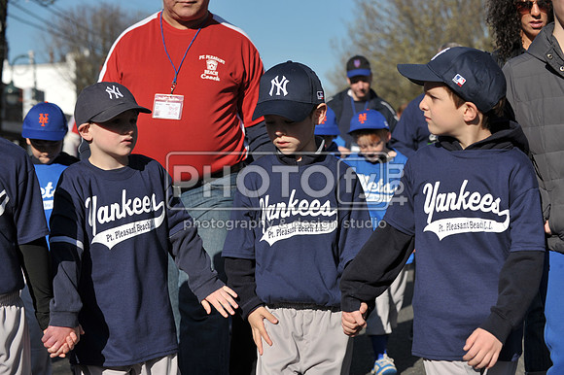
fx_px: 1096
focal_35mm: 70
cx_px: 282
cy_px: 188
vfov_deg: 19.4
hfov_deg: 28.9
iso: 400
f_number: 5.6
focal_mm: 70
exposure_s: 1/3200
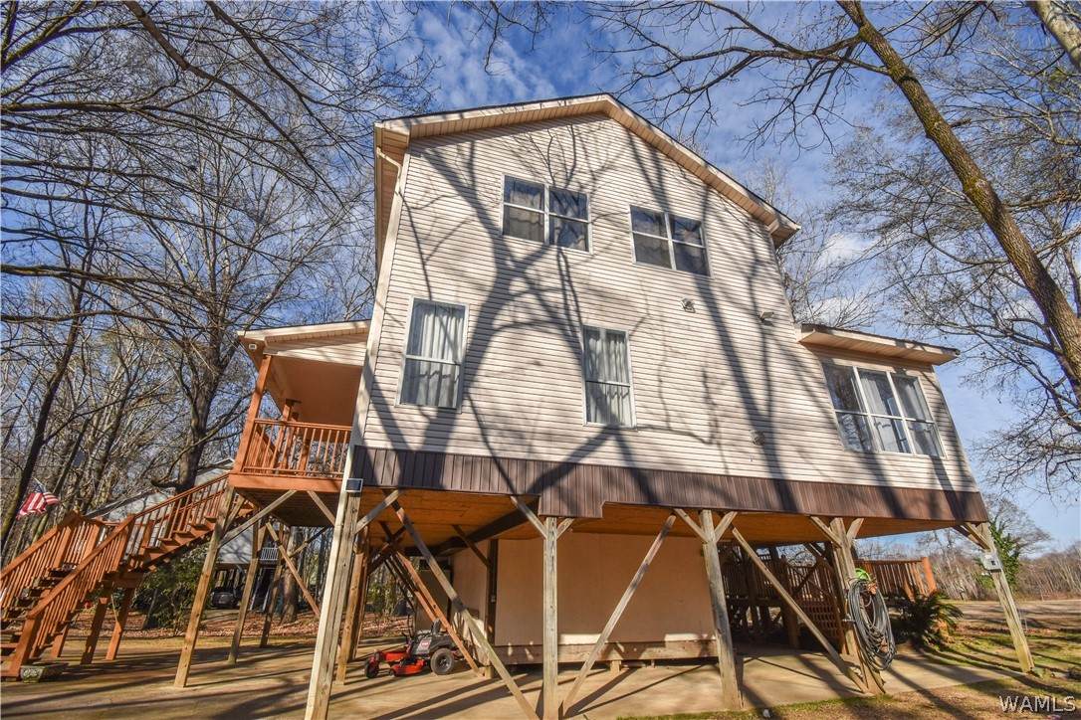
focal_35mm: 15
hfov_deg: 100.4
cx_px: 540
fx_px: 450
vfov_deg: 77.3
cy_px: 360
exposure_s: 1/1600
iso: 400
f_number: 7.1
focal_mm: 10
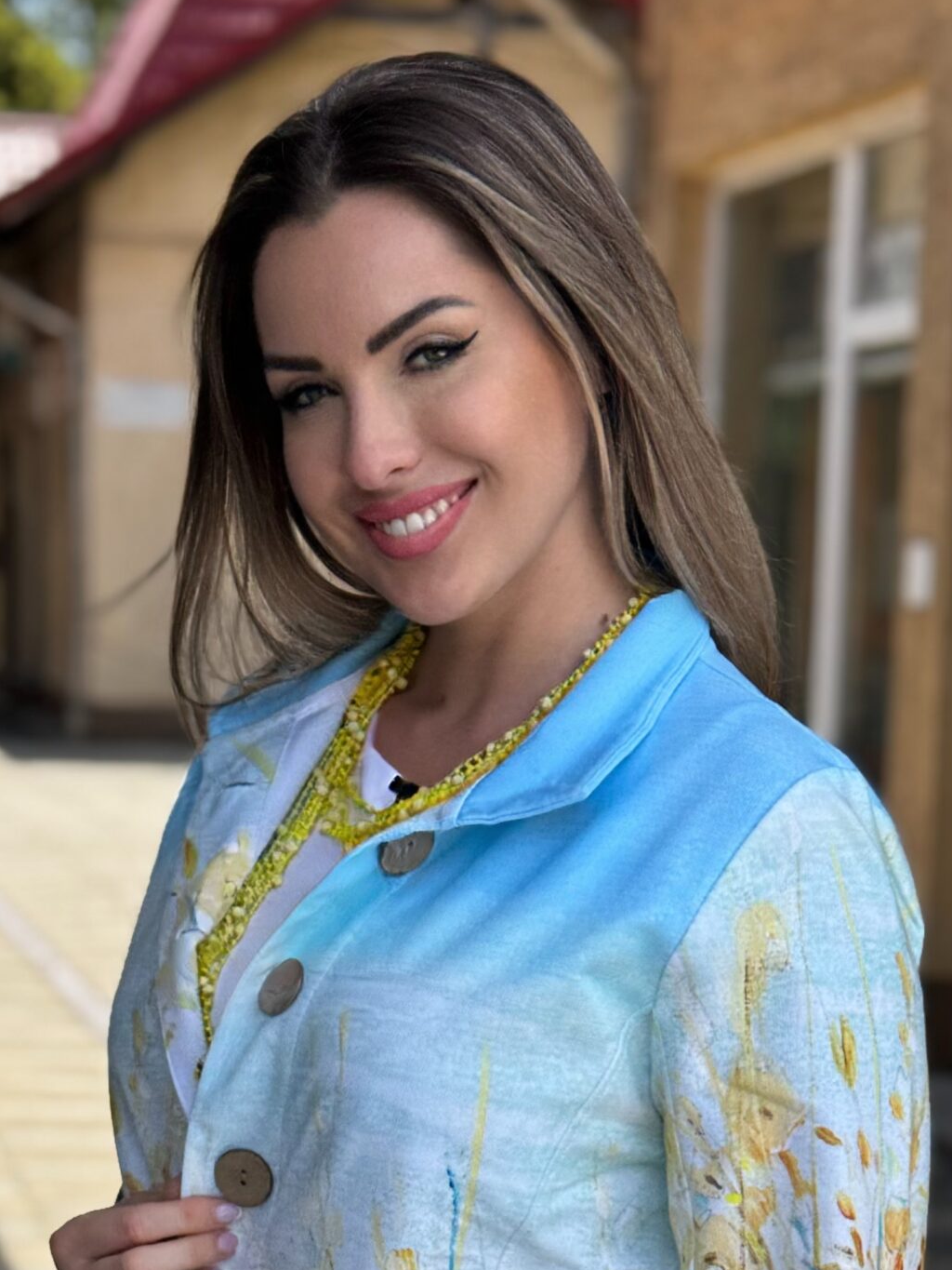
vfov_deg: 21.4
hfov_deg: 16.4
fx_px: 3300
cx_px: 341
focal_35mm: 90
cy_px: 1112
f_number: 1.78
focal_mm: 6.76
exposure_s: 1/1637
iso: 64
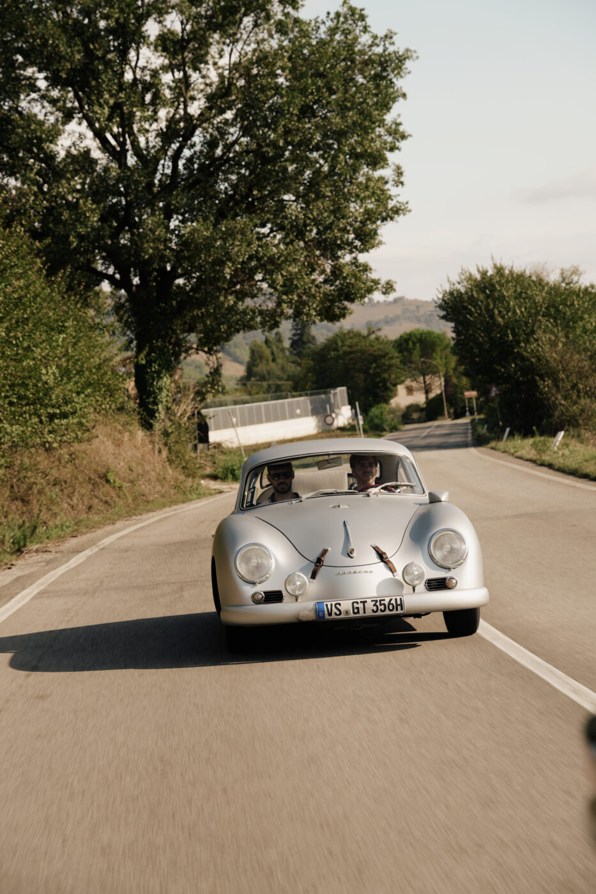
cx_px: 298
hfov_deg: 16.1
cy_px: 447
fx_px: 2111
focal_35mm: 85
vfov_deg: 23.9
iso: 100
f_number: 6.3
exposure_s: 1/125
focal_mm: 85
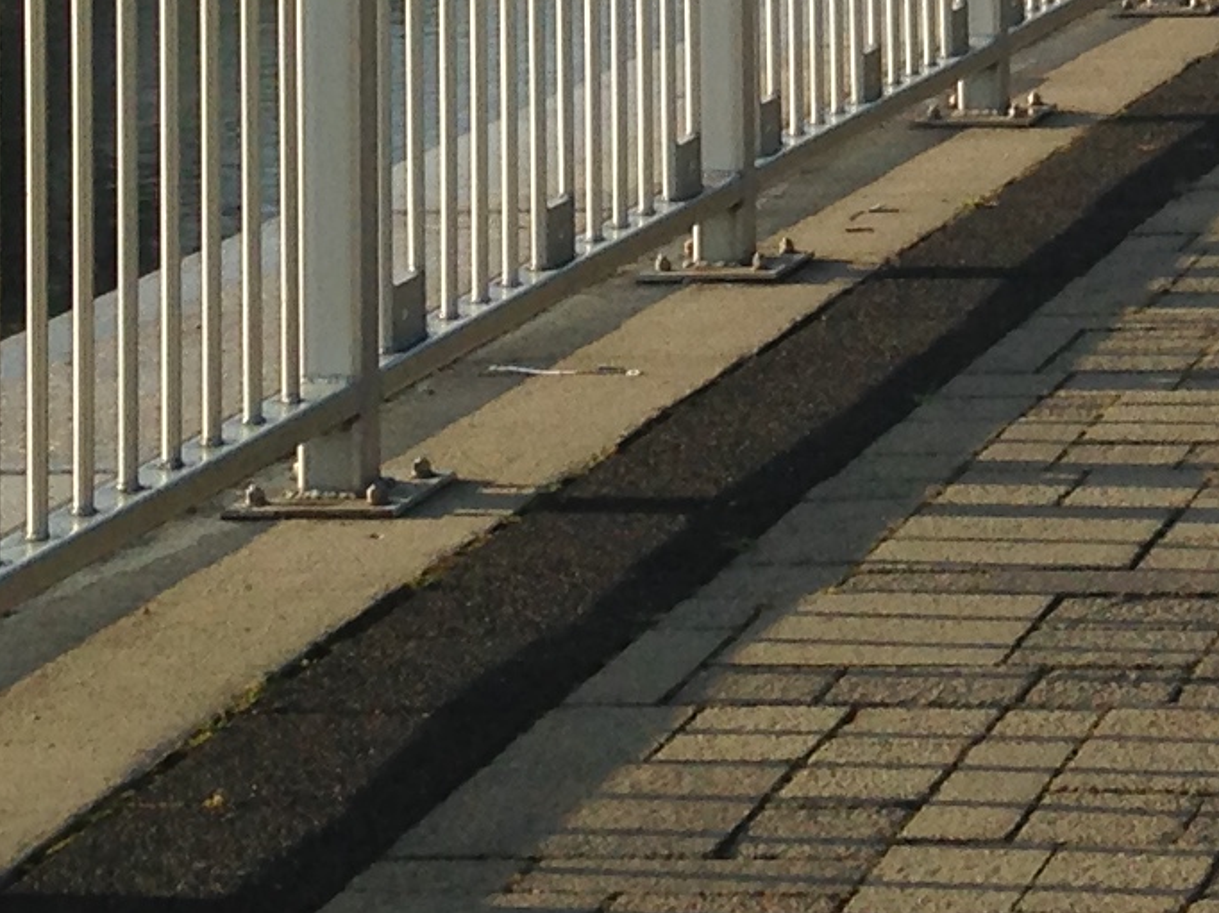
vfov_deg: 8.9
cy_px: -809
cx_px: 1700
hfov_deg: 12.1
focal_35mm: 158
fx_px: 5562
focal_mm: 4.12
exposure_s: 1/985
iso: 50
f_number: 2.4
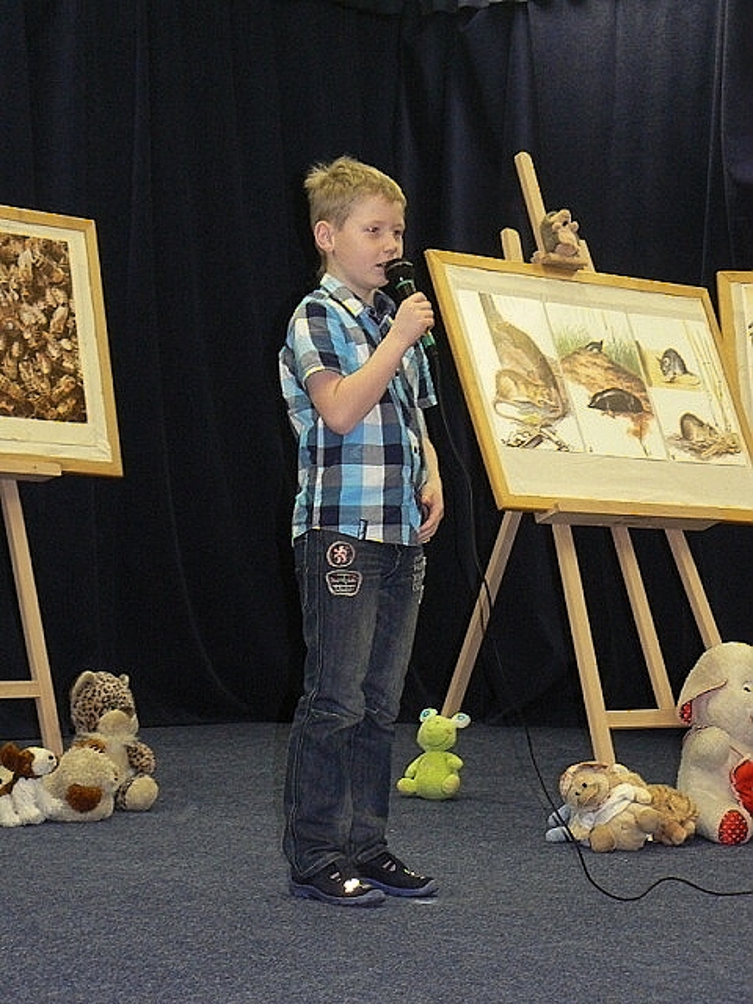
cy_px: 502
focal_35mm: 82
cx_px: 376
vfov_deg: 23.8
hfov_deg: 18.0
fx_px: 2378
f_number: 3.2
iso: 200
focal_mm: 13.7
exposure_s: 1/30
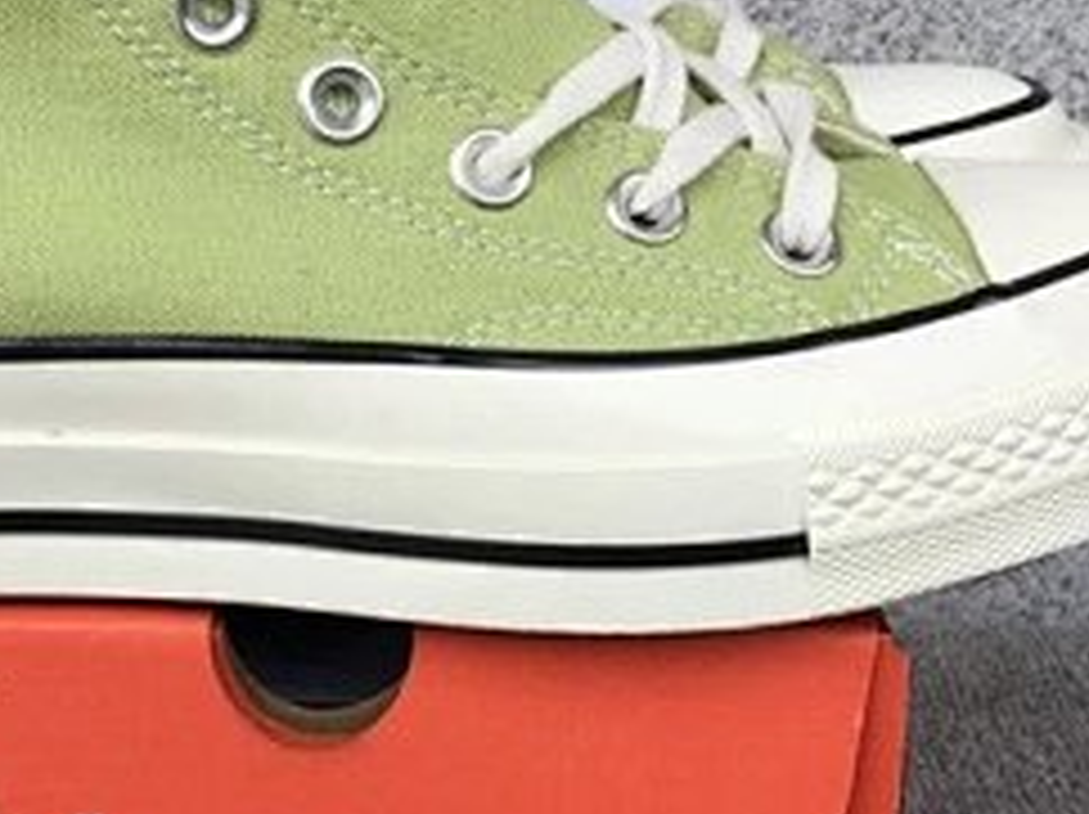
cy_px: 382
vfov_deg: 18.0
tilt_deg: -17.7
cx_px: 378
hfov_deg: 23.8
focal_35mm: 82
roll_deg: -1.2
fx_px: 2577
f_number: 2.4
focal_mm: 3.3
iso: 25
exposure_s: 1/365
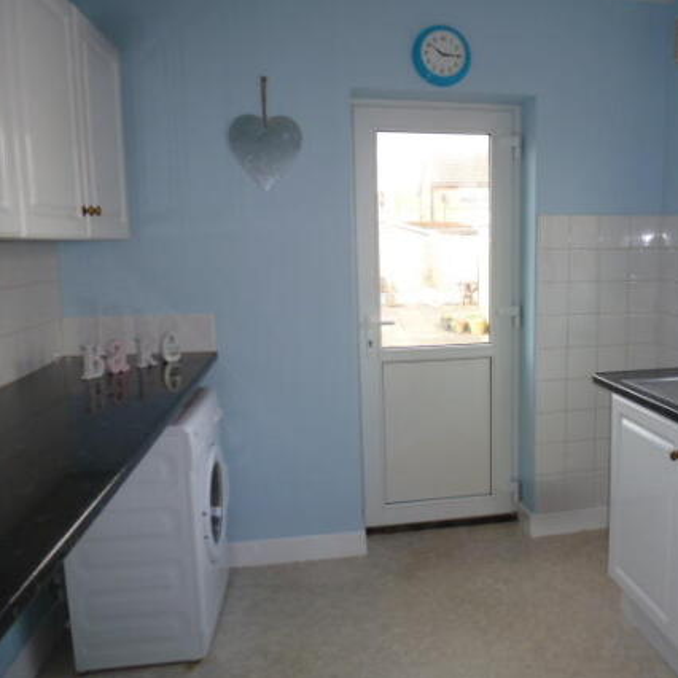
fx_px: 643
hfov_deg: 54.5
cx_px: 451
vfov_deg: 55.6
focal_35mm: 29
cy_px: 335
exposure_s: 1/100
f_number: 3.3
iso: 100
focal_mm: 4.3
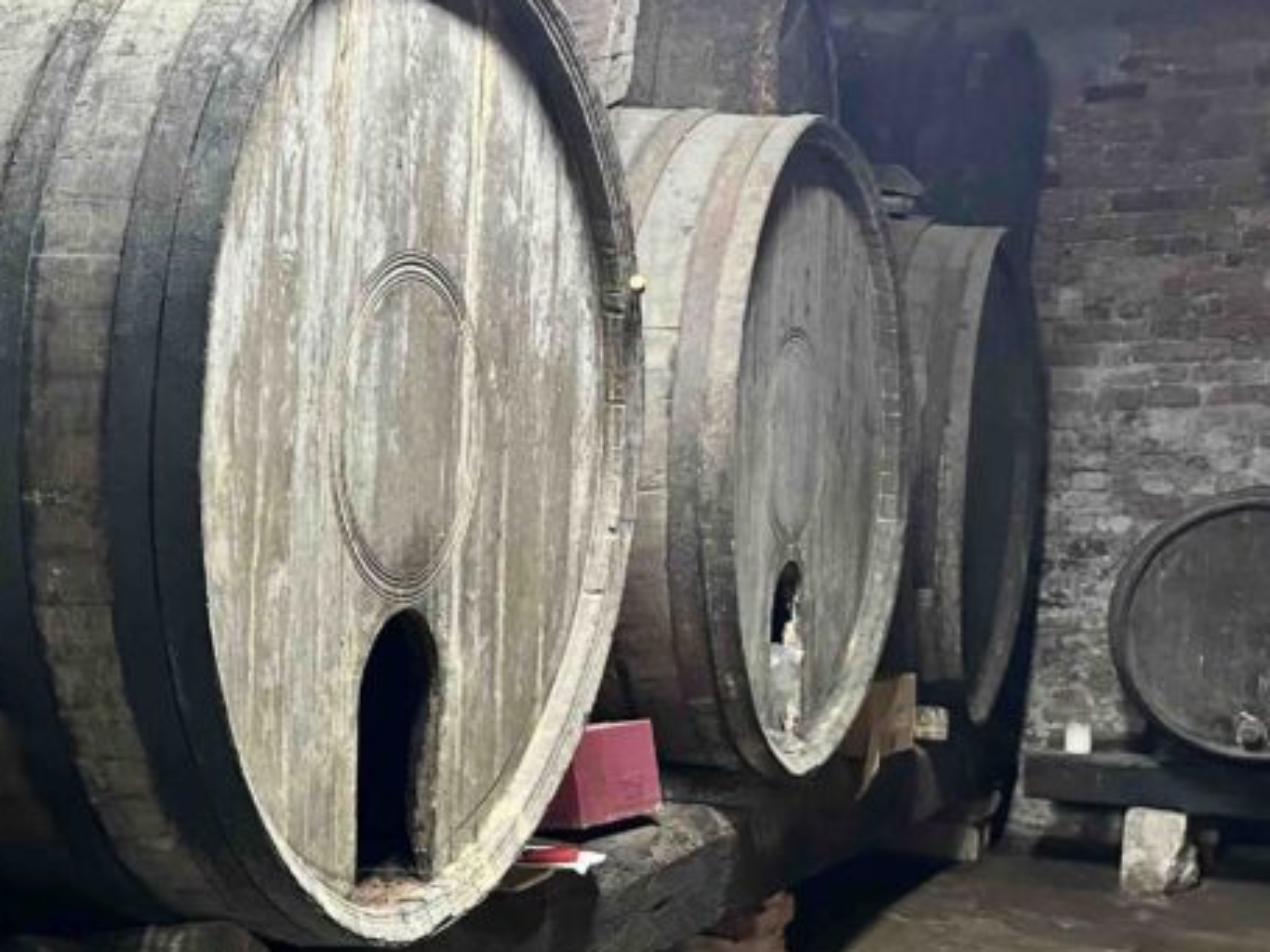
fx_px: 1981
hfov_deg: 33.6
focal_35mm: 54
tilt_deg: -0.3
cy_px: 656
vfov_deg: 26.8
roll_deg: -0.8
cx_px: 114
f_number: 1.78
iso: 800
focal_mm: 6.86
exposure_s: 1/50
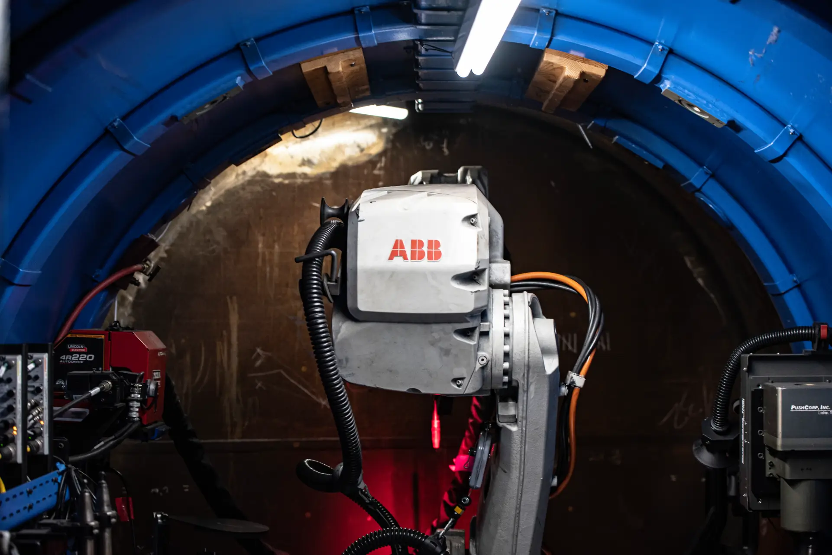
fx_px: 1618
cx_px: 416
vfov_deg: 19.5
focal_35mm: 70
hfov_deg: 28.8
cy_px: 278
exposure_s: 1/160
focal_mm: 70
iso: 800
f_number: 3.5
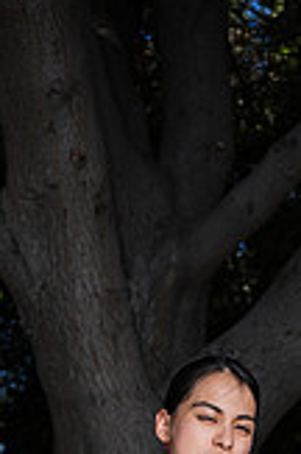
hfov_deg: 16.4
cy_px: 546
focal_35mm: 83
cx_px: 170
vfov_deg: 22.6
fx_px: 1045
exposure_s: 1/800
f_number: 2.8
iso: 100
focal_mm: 30
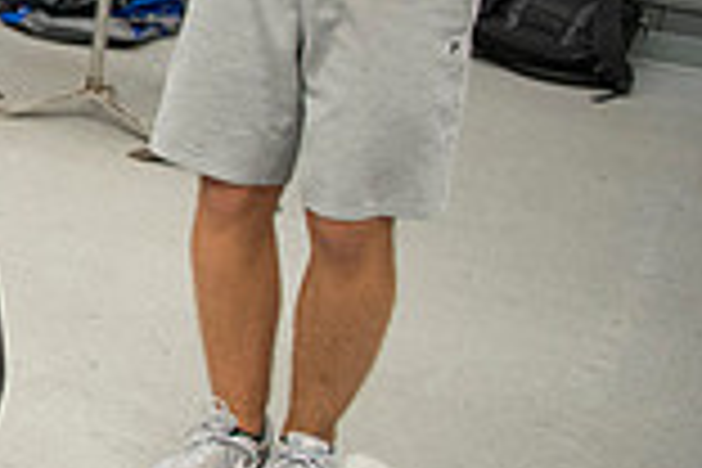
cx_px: -572
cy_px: -70
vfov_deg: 14.9
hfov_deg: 18.0
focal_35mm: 89
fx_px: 1735
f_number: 2.8
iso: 1250
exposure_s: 1/160
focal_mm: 24
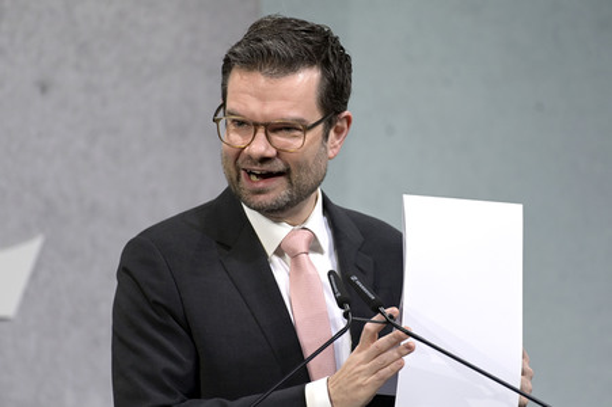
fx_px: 8494
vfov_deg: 2.7
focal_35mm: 500
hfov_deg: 4.1
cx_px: 306
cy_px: 204
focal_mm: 500
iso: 2500
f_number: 5.6
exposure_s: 1/640
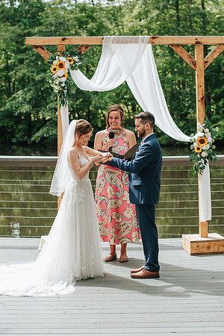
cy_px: 168
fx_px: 748
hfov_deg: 17.0
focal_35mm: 80
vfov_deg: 25.3
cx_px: 107
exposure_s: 1/400
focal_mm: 50
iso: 100
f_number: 2.8
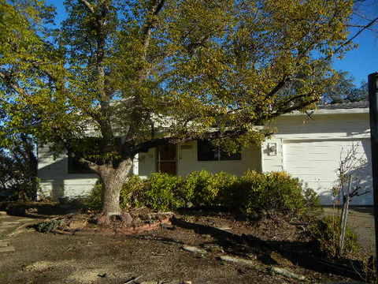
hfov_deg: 60.0
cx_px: 189
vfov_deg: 46.8
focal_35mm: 30
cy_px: 142
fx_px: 328
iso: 160
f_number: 7
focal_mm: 5.4
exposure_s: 1/453
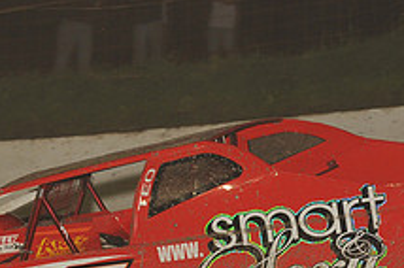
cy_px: 259
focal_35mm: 339
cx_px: 30
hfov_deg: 6.1
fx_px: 3799
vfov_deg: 4.0
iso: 800
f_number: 6.3
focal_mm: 125
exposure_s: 1/320
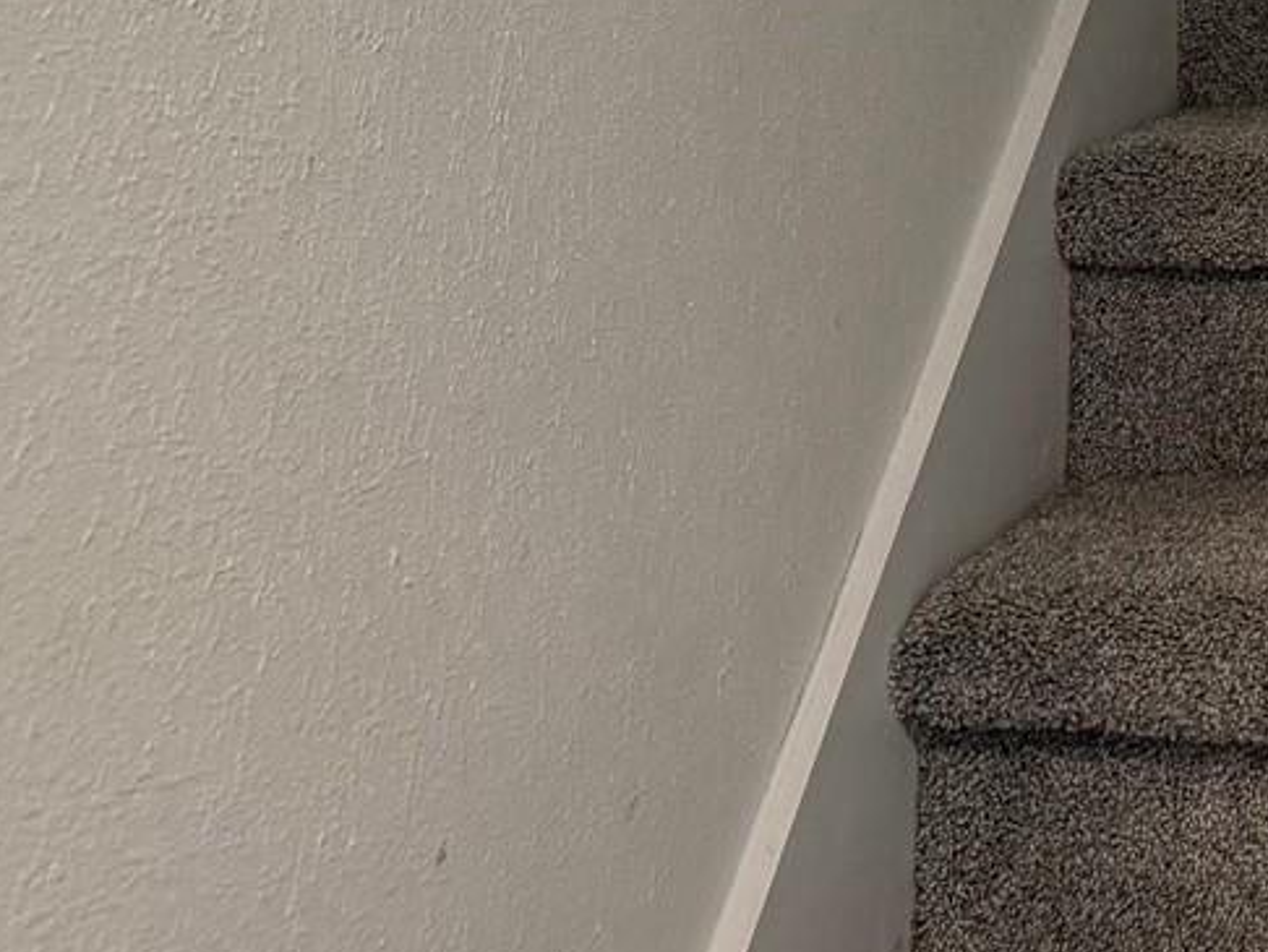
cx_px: 1615
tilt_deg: +3.8
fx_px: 2895
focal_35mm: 79
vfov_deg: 17.1
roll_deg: -0.4
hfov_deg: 22.3
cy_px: -428
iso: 250
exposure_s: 1/120
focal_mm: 6.76
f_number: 1.78
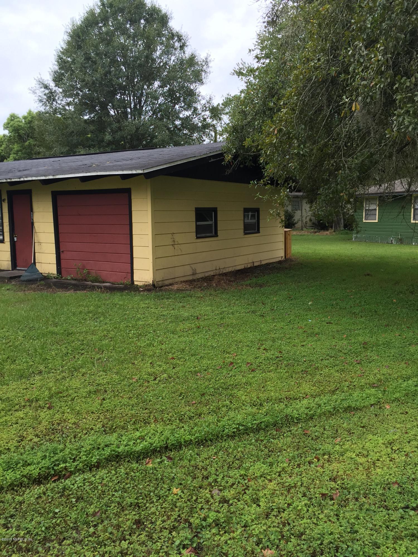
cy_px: 278
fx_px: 467
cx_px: 209
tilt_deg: -6.7
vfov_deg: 61.7
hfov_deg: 48.2
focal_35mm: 29
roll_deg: -0.2
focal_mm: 4.15
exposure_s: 1/380
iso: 32
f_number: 2.2
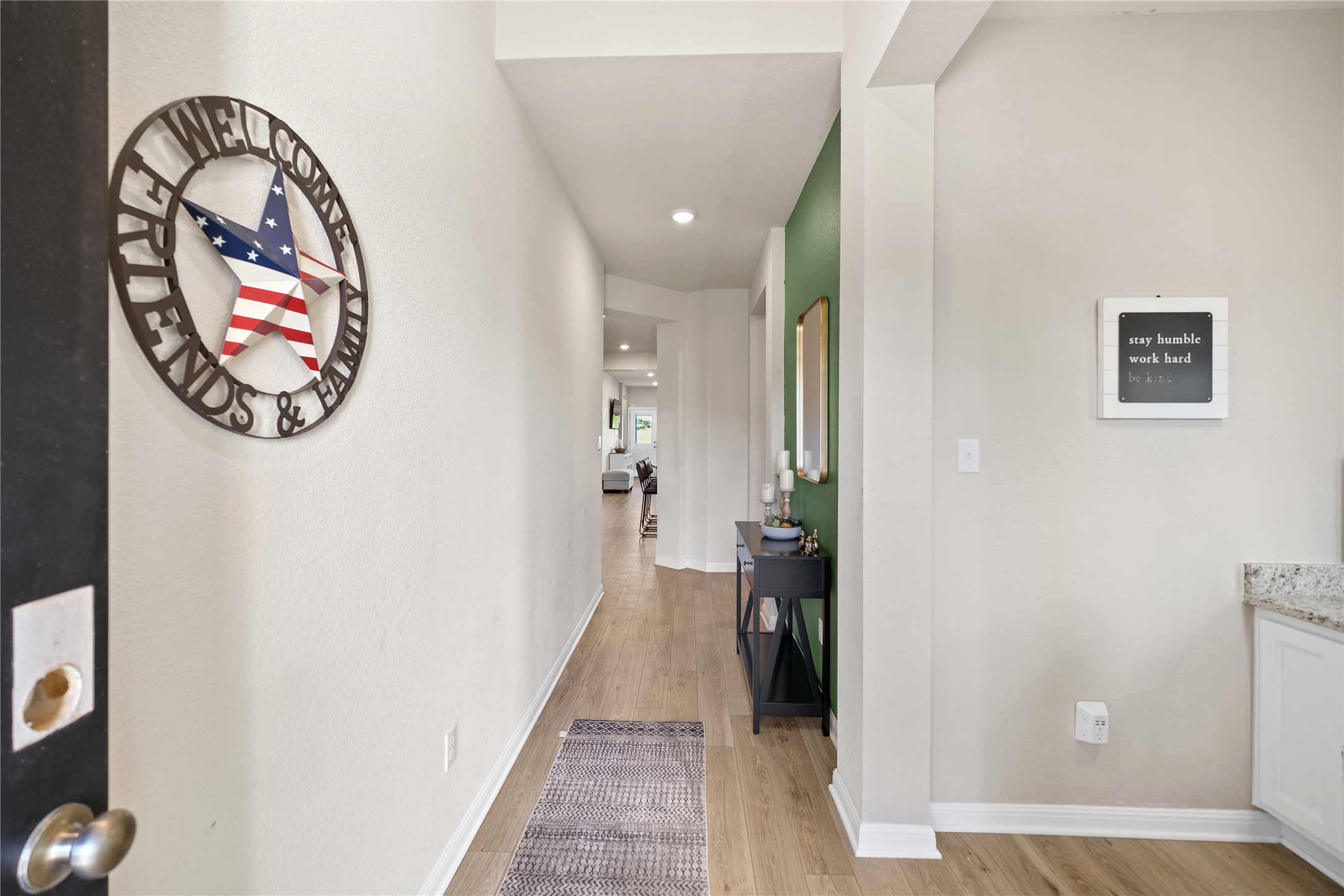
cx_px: 672
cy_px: 448
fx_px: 560
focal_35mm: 15
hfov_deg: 100.4
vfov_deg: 77.3
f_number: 2.8
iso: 200
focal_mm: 10
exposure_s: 1/15
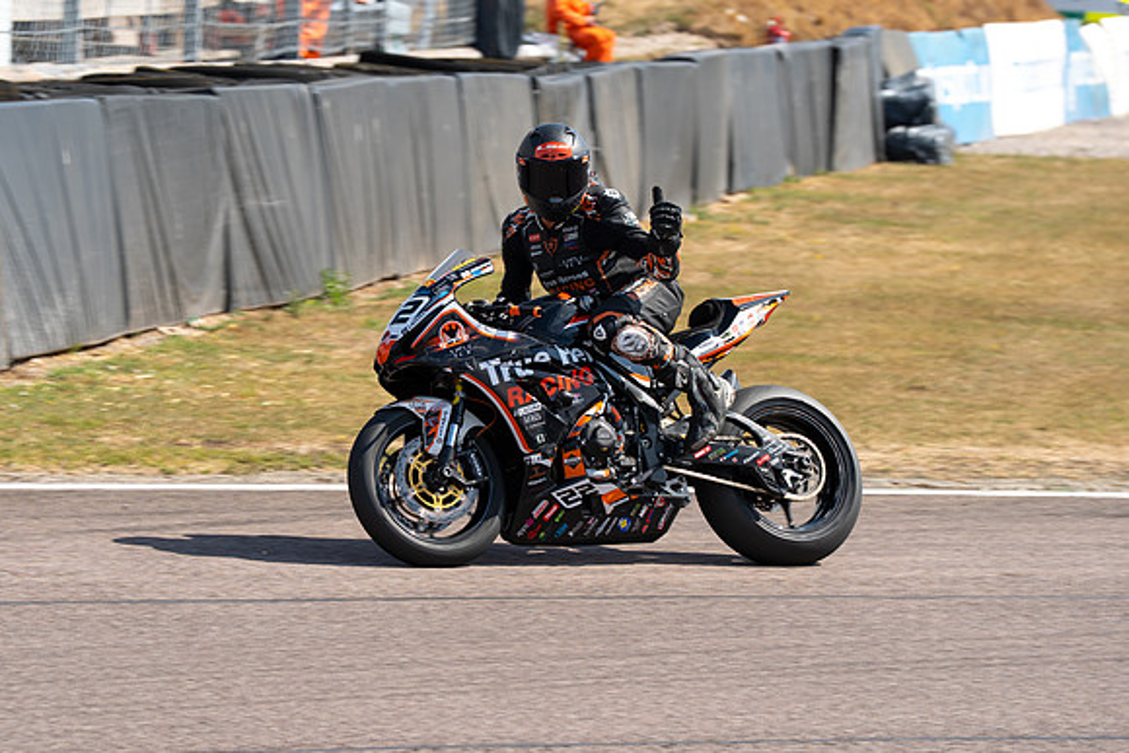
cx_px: 481
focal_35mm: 213
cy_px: 425
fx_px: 6666
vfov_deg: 6.5
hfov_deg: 9.7
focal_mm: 185
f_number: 6.3
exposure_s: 1/500
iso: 125
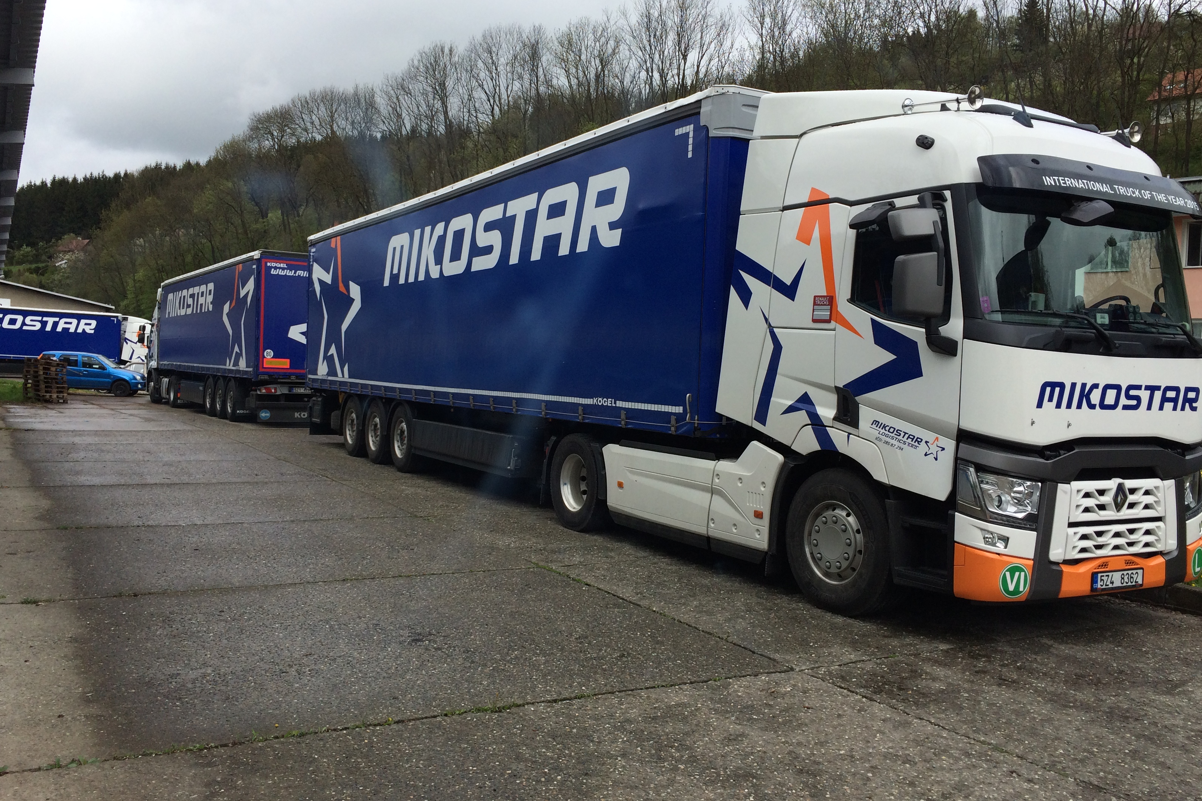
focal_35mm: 31
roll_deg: -2.2
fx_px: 1035
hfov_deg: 60.3
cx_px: 596
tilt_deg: -2.1
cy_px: 396
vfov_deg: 42.3
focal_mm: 4.15
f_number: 2.2
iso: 32
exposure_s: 1/2053
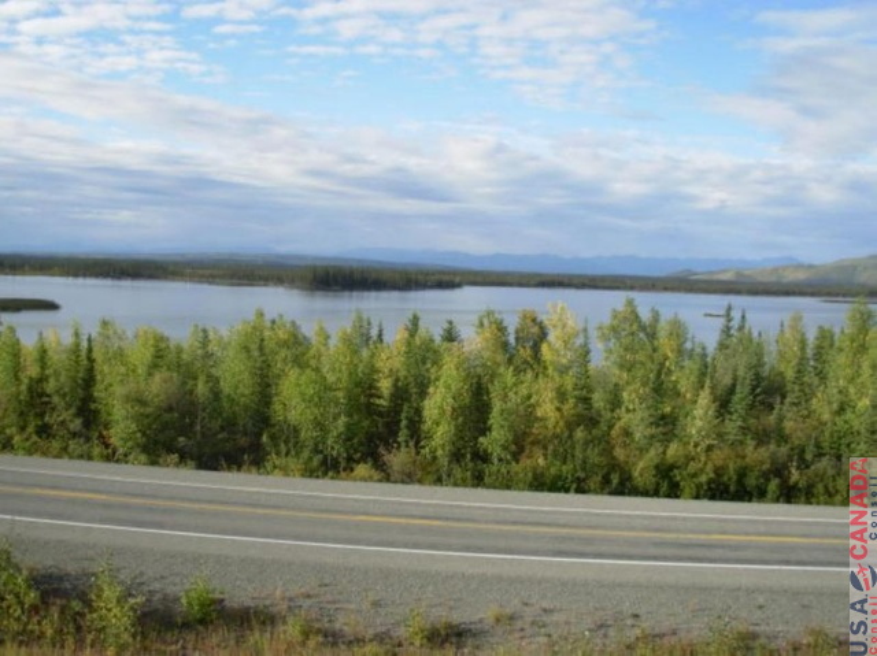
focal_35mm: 38
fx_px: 962
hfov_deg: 49.0
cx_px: 438
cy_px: 328
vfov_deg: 37.7
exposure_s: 1/767
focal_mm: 6.3
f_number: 2.9
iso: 50
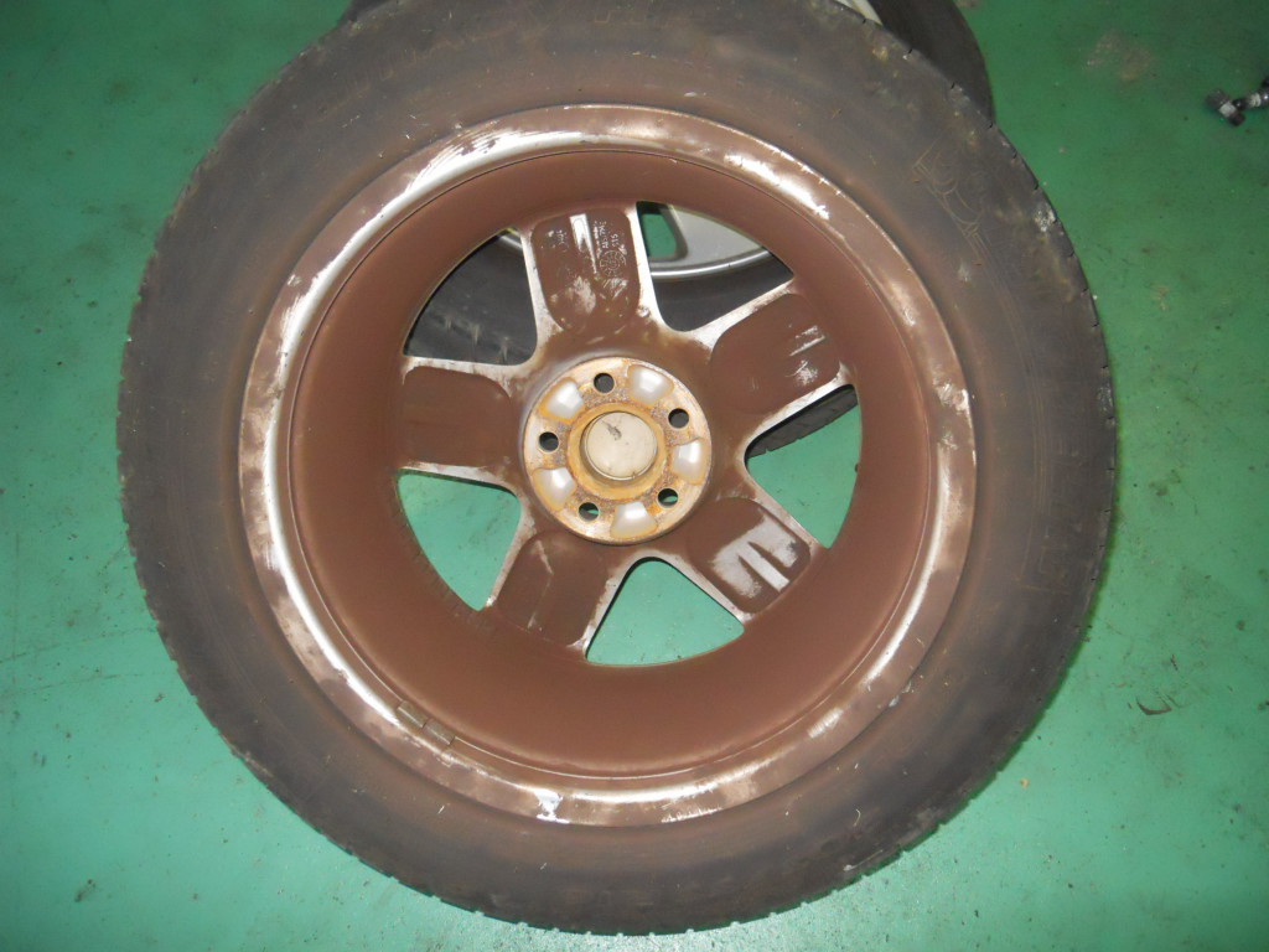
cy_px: 476
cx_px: 634
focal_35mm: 28
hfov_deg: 63.4
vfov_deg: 49.7
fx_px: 1026
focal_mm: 5
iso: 800
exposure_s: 1/25
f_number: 5.4
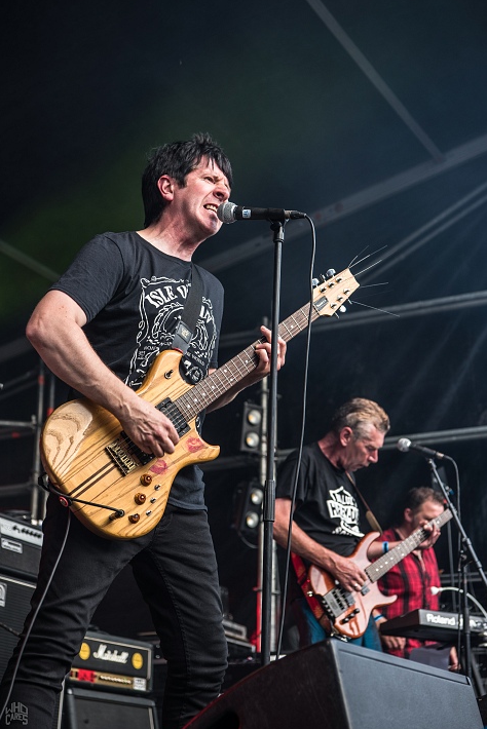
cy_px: 364
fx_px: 1439
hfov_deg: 19.2
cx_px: 245
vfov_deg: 28.4
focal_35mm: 71
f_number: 5.6
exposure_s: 1/125
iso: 200
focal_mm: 70
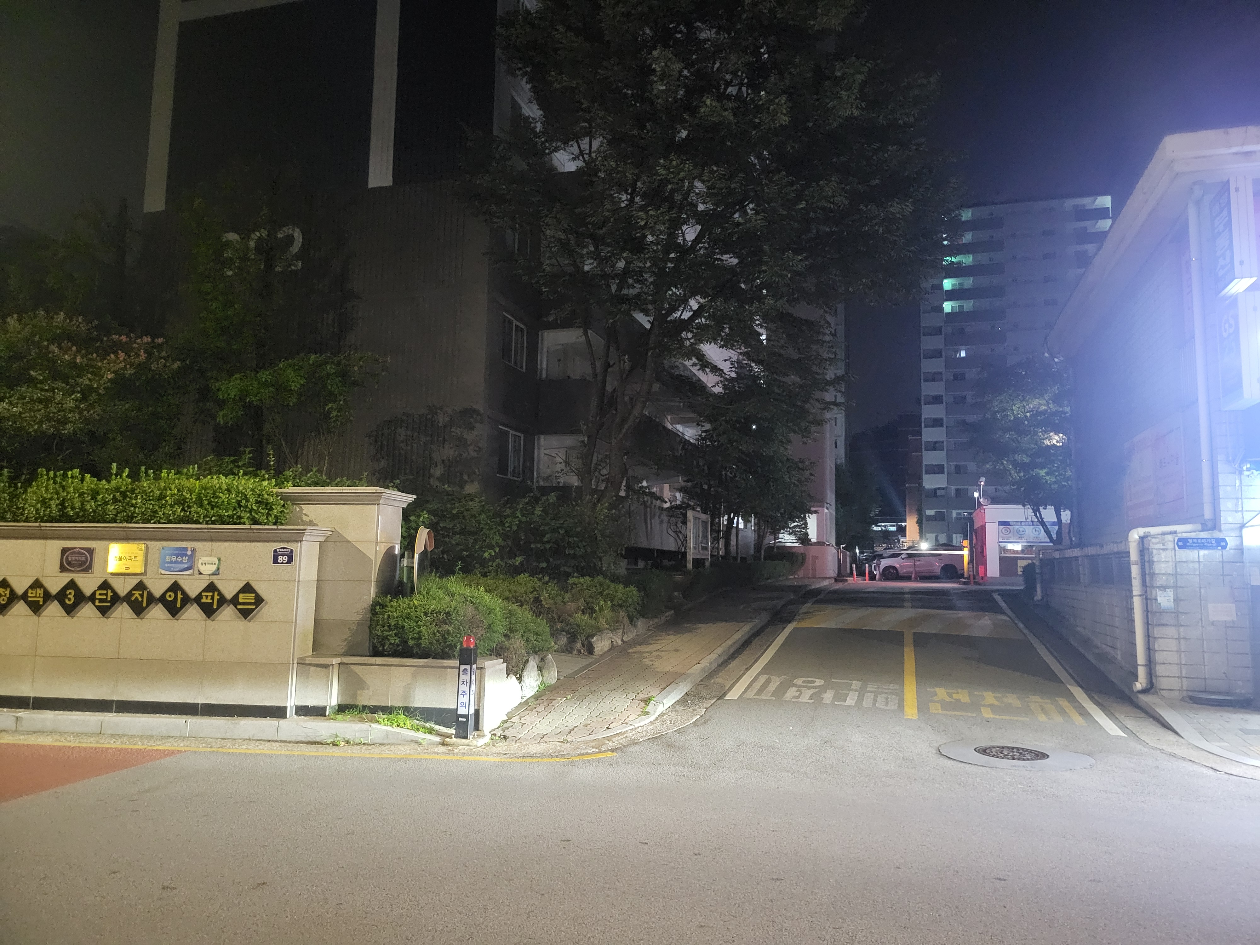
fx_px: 874
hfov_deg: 71.6
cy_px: 472
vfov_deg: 56.8
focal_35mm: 24
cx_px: 630
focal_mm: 5
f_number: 1.8
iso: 1600
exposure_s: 1/24
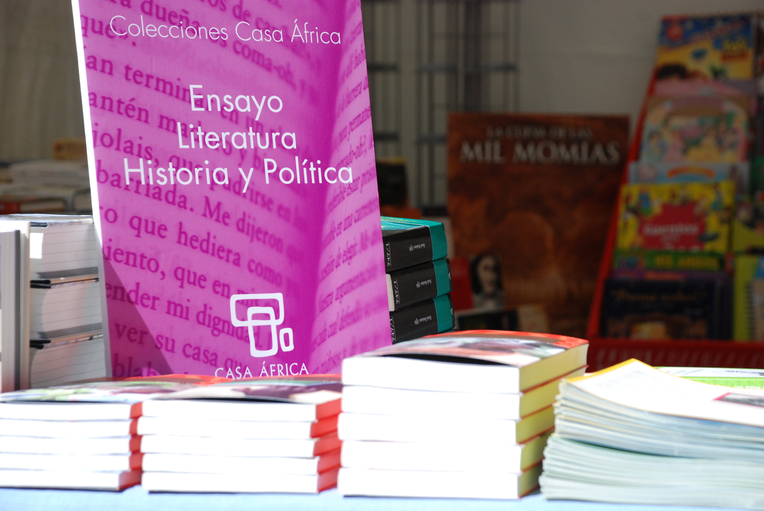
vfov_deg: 11.5
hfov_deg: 17.0
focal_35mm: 120
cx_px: 382
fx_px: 2550
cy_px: 256
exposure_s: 1/800
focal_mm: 80
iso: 400
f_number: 7.1
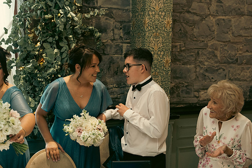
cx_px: 126
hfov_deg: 36.9
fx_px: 378
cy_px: 84
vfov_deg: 25.1
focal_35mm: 54
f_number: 3.5
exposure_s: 1/160
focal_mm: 54
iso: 2500
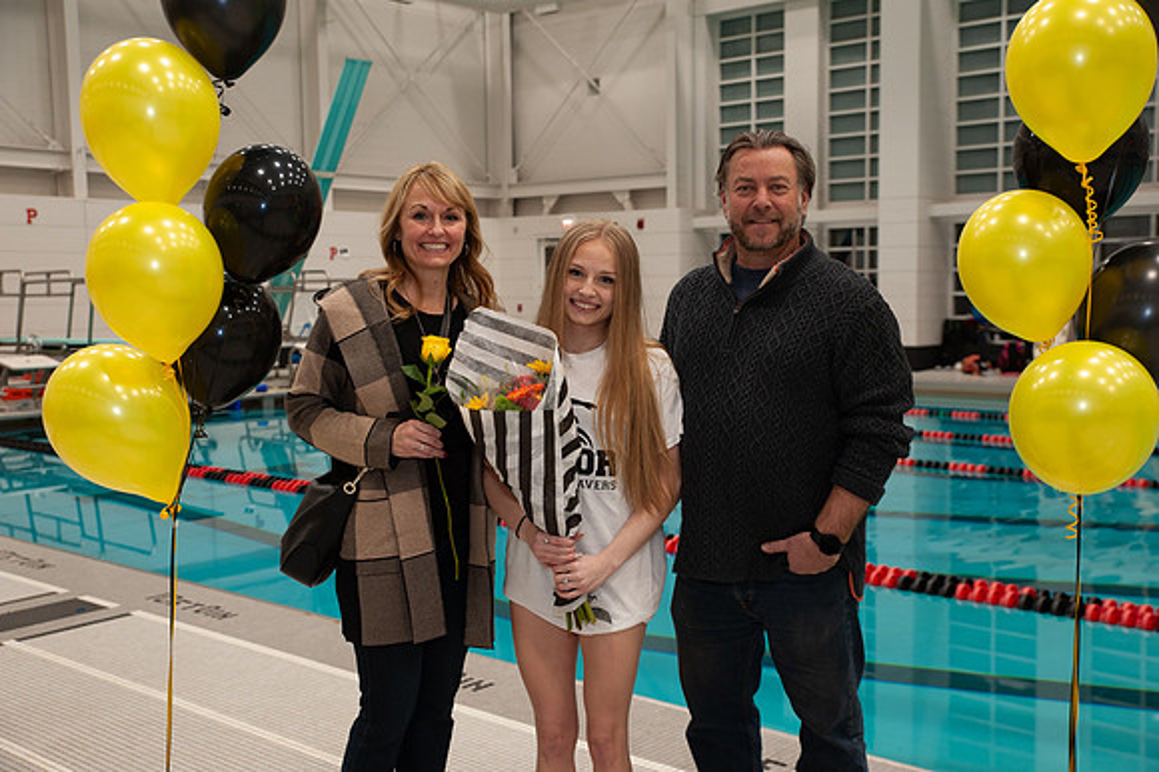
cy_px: 386
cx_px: 580
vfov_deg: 33.4
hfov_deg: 48.5
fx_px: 1287
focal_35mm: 40
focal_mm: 40
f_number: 5
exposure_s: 1/60
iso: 500
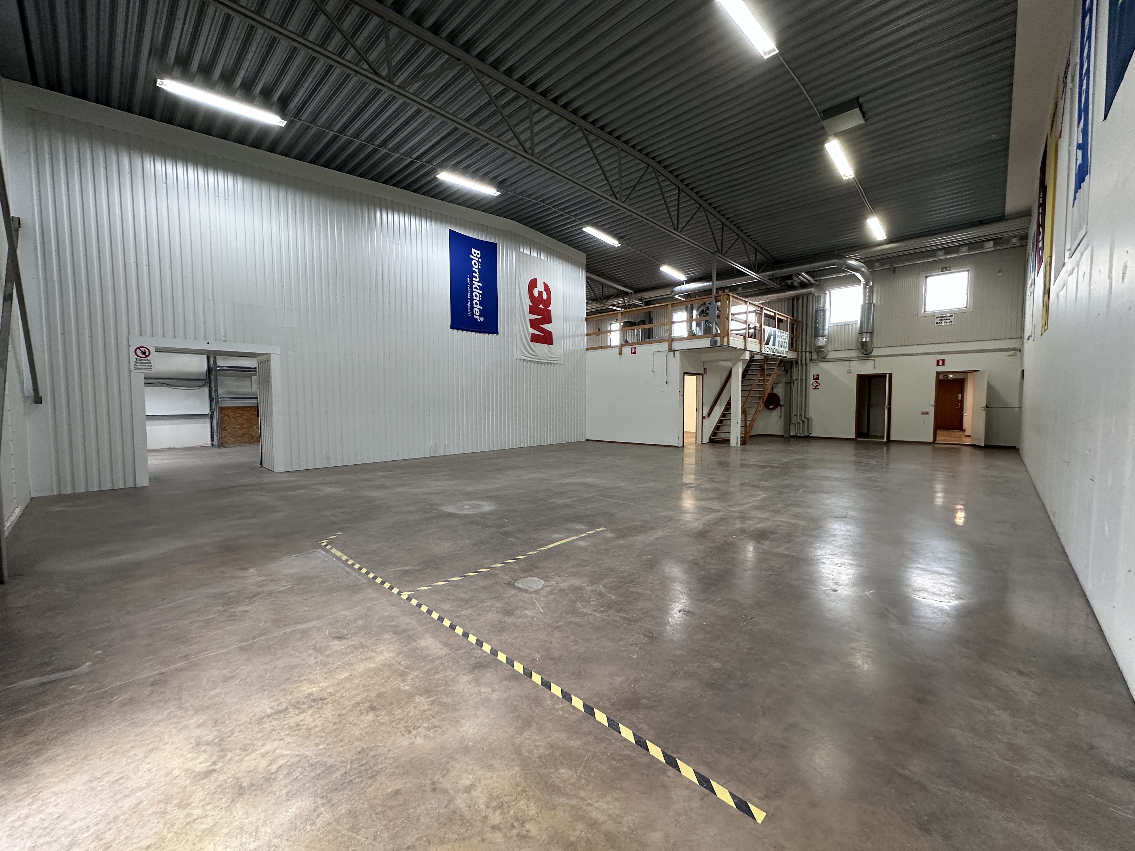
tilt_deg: -3.1
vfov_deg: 85.7
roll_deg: +1.0
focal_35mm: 14
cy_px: 426
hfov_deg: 102.1
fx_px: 459
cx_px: 568
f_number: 2.2
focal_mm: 2.22
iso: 250
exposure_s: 1/100
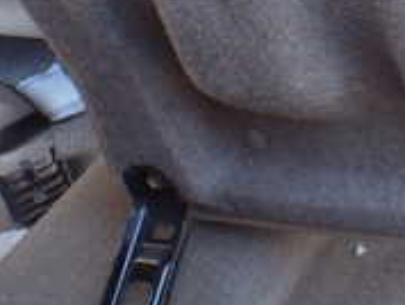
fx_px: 1183
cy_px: -86
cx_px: 498
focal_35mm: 101
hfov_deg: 18.3
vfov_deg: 14.1
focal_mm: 5.4
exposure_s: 1/125
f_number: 2.3
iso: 160
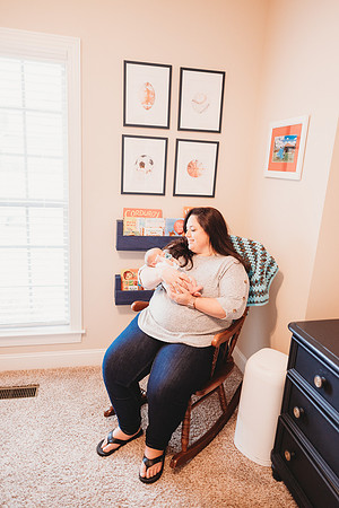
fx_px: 339
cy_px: 254
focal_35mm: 24
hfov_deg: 53.1
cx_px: 170
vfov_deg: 73.7
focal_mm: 24
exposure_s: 1/160
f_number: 2.2
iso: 800
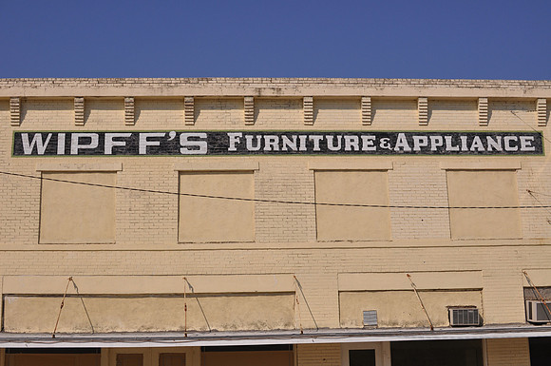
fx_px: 802
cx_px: 276
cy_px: 183
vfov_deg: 25.7
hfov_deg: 37.9
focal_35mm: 52
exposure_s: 1/320
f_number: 9
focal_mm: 35
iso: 200
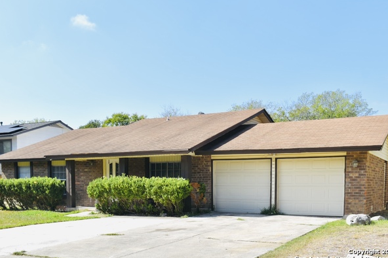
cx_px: 189
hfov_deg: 47.9
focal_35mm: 41
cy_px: 123
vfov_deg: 32.9
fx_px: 437
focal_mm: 25
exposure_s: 1/250
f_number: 8
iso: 100
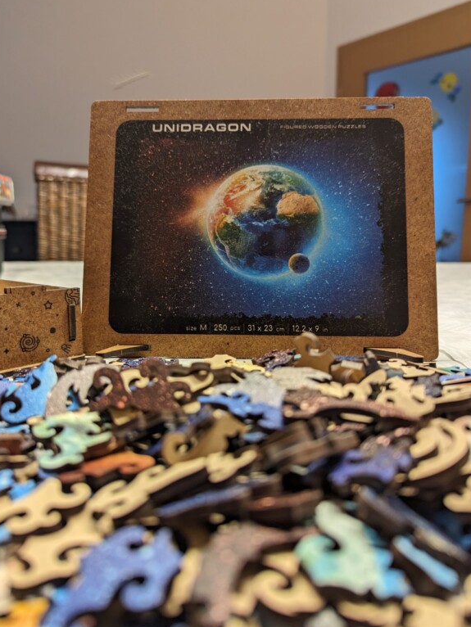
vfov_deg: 69.4
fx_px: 453
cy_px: 321
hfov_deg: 54.9
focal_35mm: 25
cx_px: 233
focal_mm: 6.81
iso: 87
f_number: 1.85
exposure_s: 1/23.8
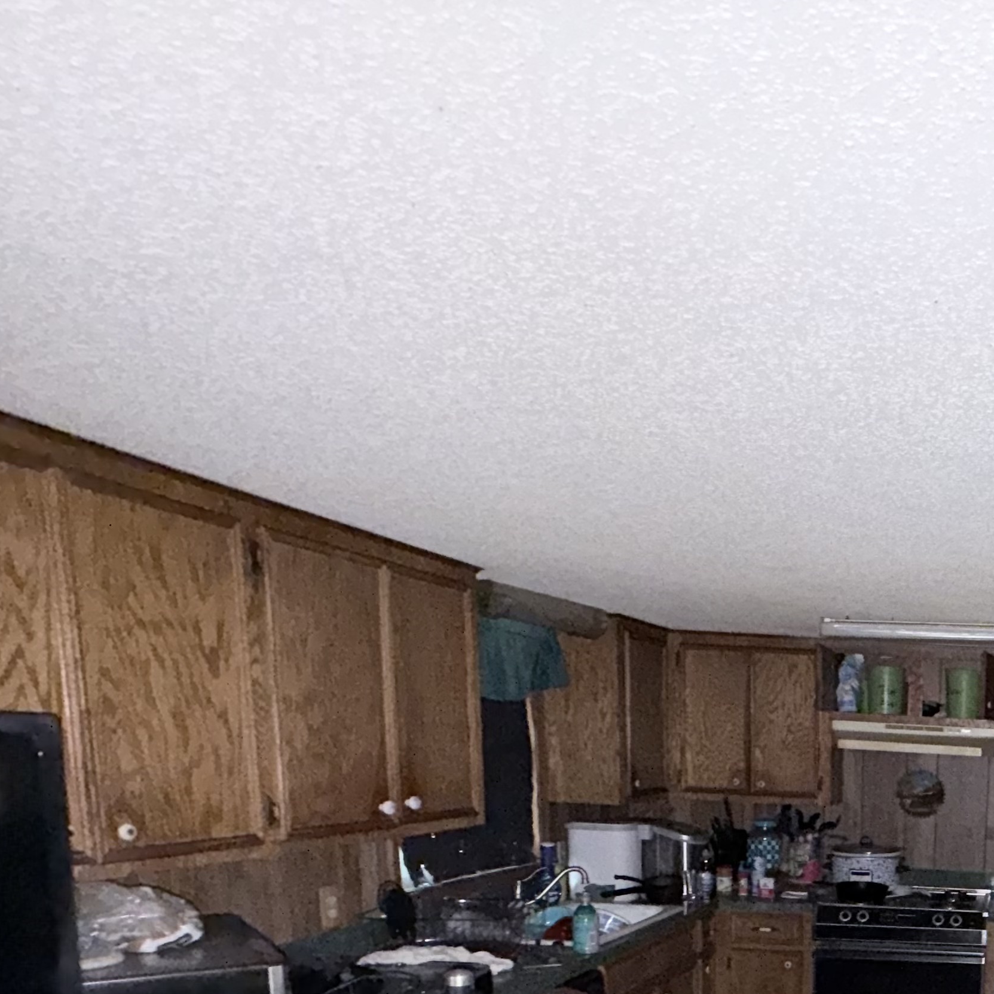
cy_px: 902
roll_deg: -3.0
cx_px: 1017
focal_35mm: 30
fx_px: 975
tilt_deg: -8.2
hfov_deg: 44.9
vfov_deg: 48.2
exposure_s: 1/16
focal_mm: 2.22
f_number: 2.2
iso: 640
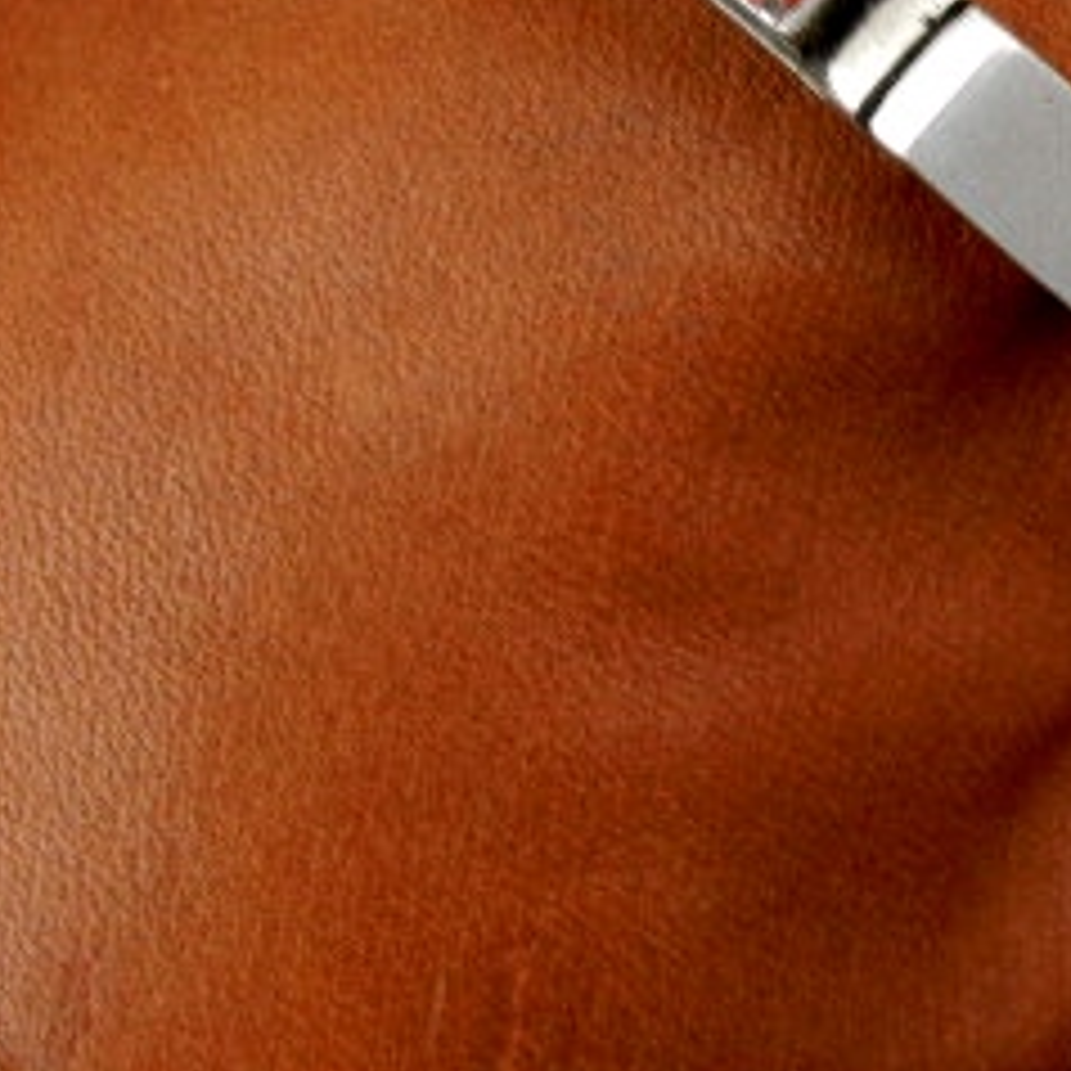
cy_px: -4
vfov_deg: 12.3
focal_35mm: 140
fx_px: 4901
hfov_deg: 12.4
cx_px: 945
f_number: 4
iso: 200
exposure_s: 1/4.9
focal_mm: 10.6
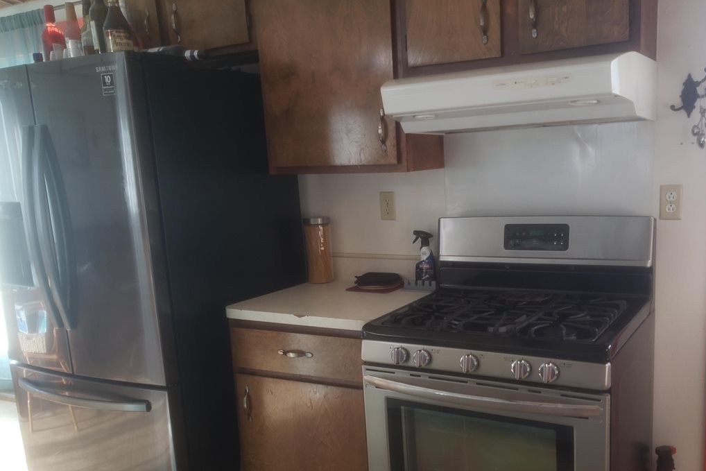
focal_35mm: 34
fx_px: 667
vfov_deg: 38.6
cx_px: 399
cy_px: 294
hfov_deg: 55.6
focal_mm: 4.3
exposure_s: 1/60
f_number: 2.4
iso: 80
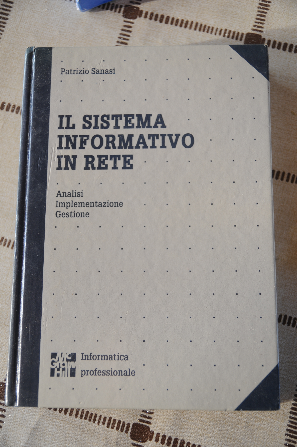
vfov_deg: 38.9
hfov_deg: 26.4
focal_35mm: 51
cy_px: 224
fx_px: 633
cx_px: 148
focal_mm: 34
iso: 200
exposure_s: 1/50
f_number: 3.5
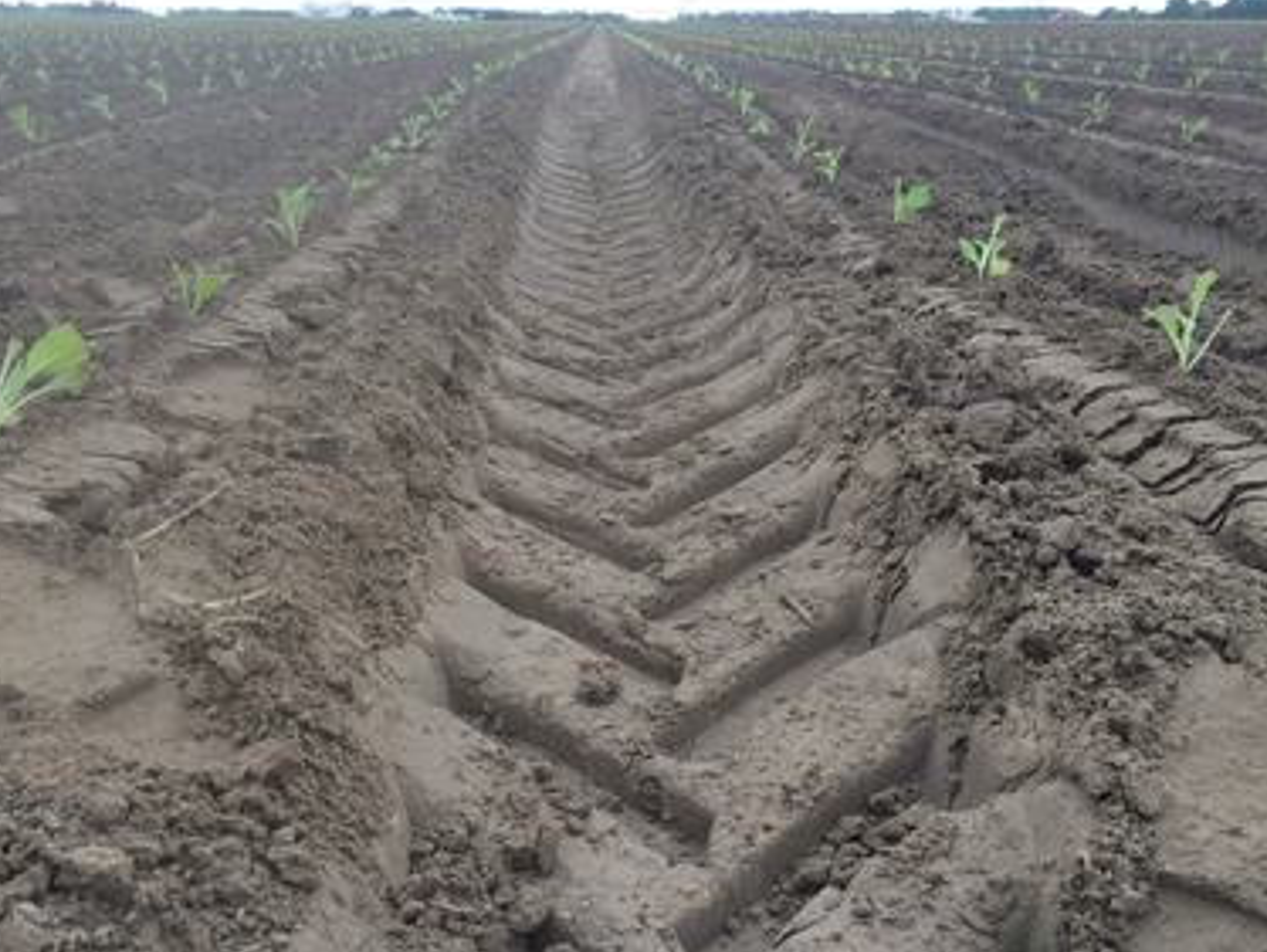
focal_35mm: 31
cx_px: 596
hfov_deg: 58.3
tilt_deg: -18.7
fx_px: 1135
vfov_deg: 45.5
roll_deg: +1.6
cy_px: 461
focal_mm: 4.15
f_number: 2.2
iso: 32
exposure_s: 1/211
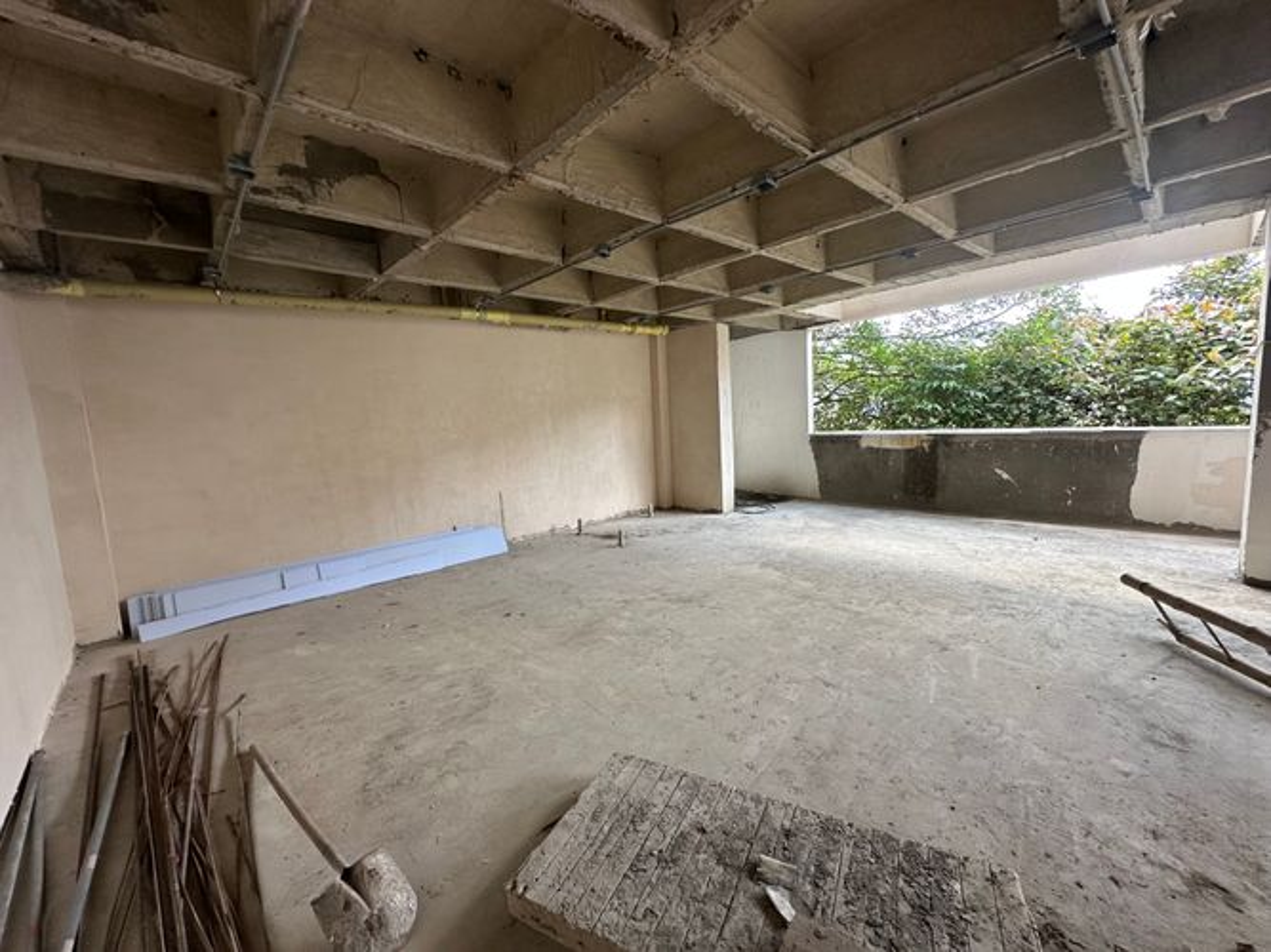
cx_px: 636
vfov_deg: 85.7
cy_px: 476
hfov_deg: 102.1
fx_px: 514
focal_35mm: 14
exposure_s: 1/99
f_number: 2.2
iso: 125
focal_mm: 2.22
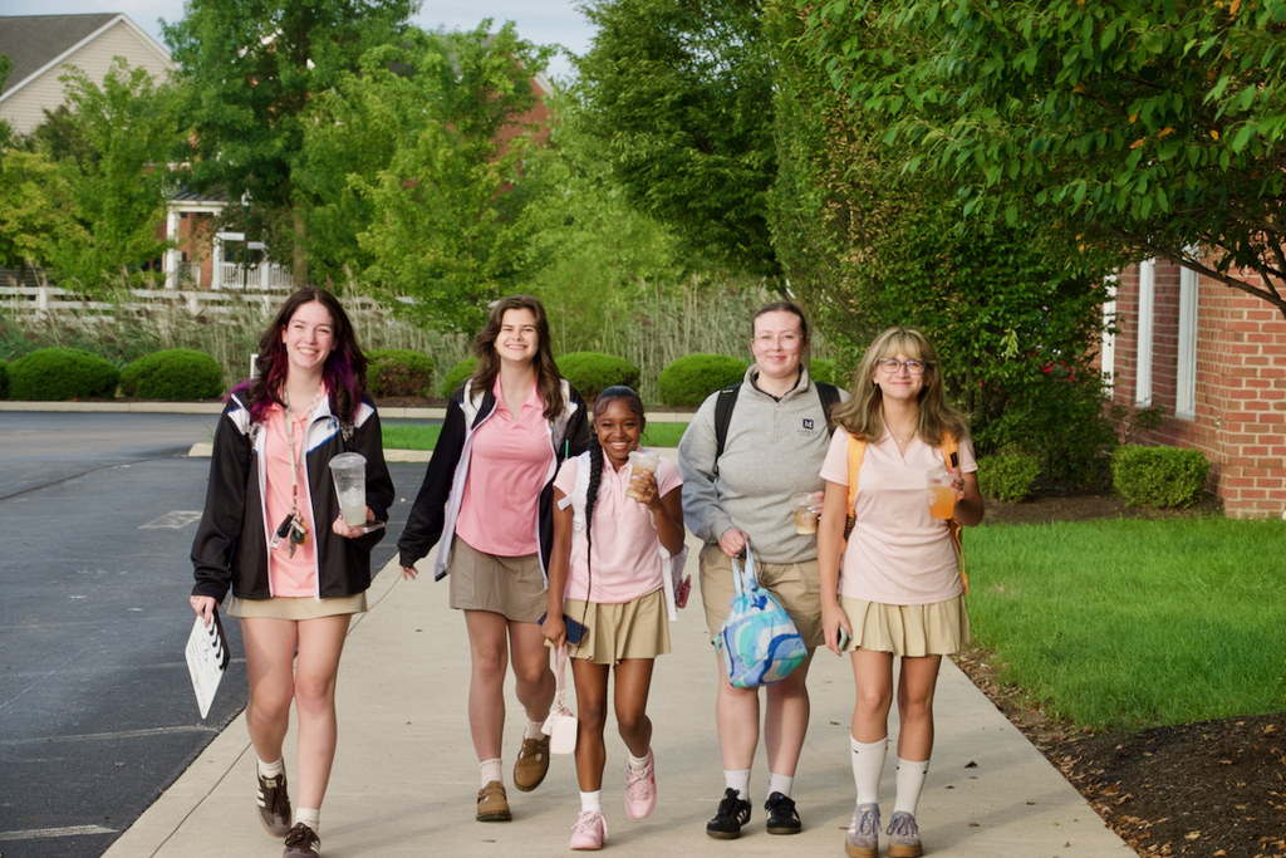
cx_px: 643
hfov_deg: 19.1
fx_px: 3823
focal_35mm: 107
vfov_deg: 12.8
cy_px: 429
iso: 100
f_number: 4
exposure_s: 1/200
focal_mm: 39.42
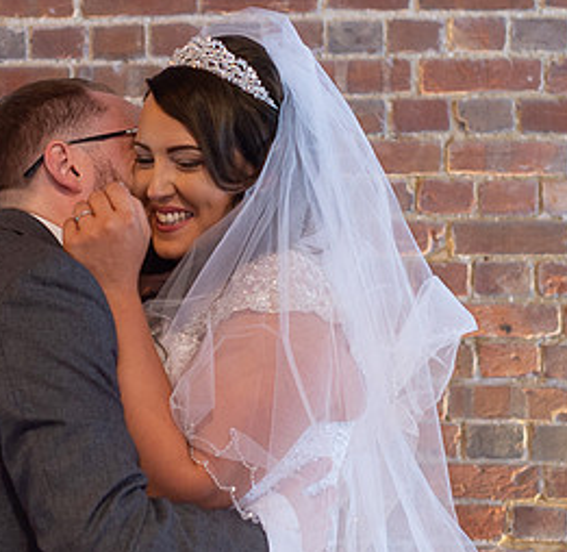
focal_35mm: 117
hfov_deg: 15.1
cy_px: 241
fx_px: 2139
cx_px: 225
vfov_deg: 14.7
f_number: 2.5
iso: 500
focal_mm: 35
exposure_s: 1/100
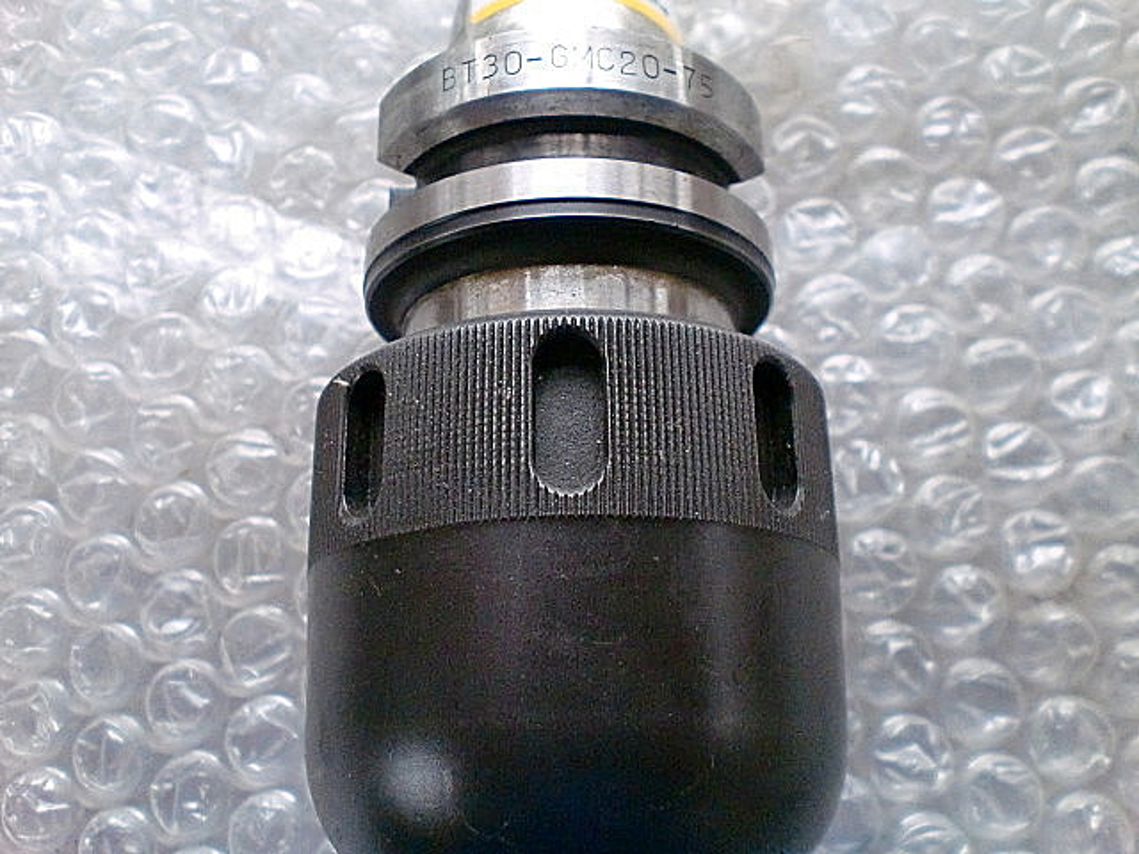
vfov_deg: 40.7
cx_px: 570
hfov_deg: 52.6
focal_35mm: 35
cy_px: 427
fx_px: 1152
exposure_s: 1/60
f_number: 3.1
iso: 800
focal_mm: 6.3
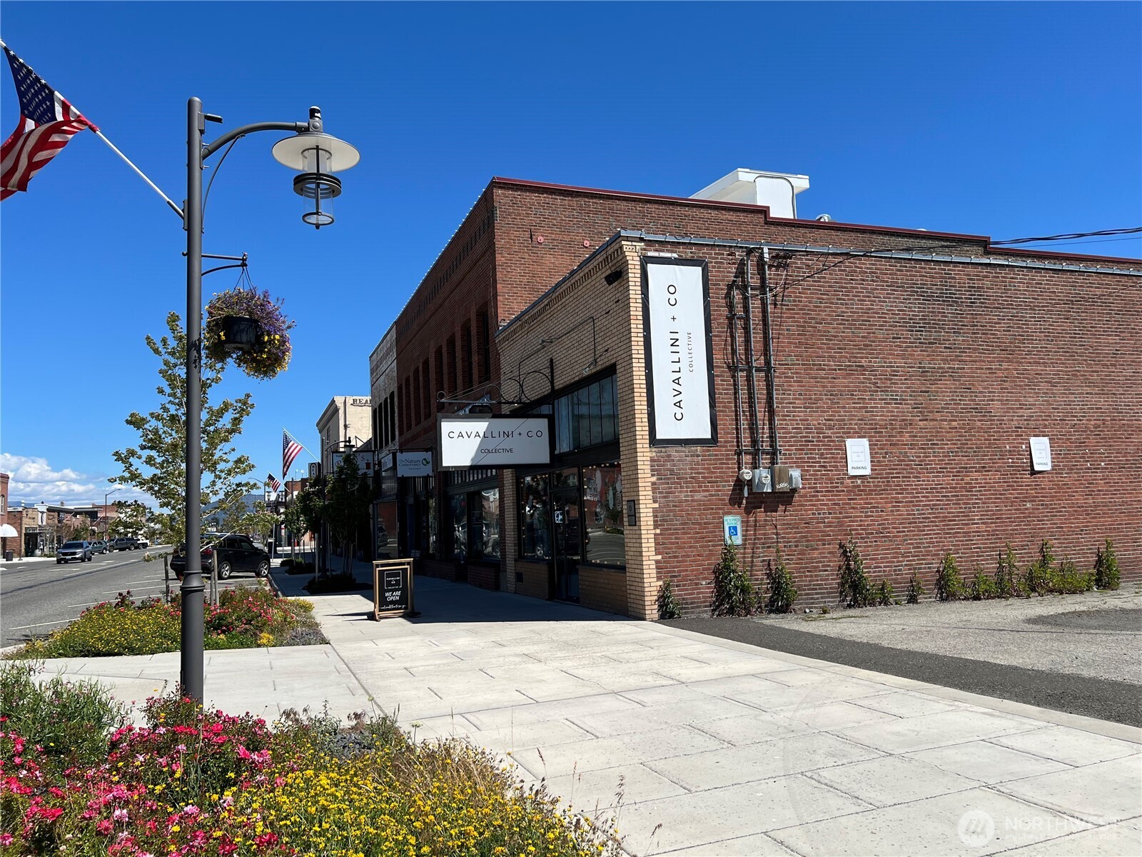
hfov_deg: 67.3
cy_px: 428
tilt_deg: +5.3
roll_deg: +2.7
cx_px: 571
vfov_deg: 53.1
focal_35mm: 26
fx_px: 858
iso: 50
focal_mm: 5.7
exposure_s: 1/5319
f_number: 1.5
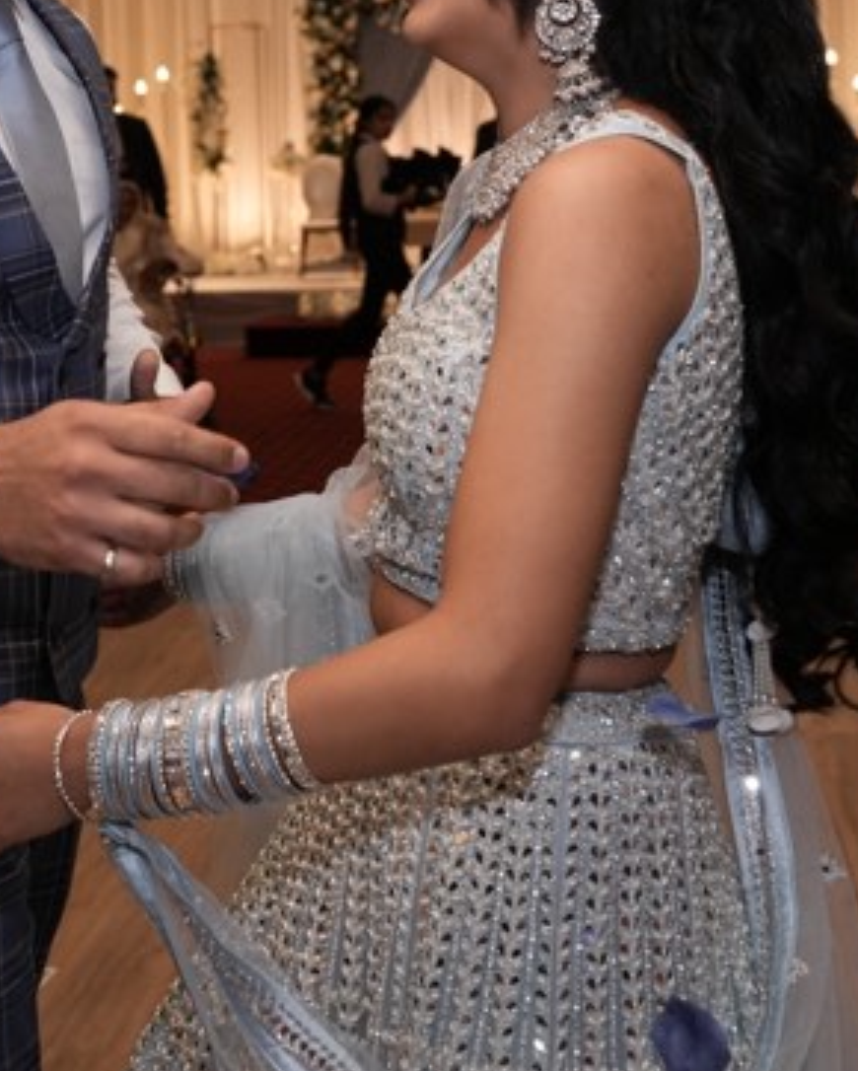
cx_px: 198
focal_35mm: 56
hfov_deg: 26.7
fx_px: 1776
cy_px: 207
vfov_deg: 32.6
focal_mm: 24
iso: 1250
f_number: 4
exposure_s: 1/160
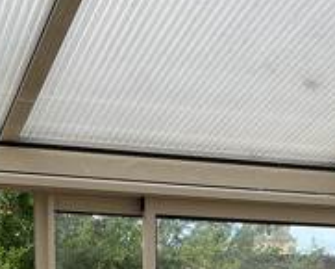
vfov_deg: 12.8
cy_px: 447
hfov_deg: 17.0
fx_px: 1111
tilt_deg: -3.5
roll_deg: +0.9
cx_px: 270
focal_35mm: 112
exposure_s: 1/532
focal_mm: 5.1
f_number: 1.6
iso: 50
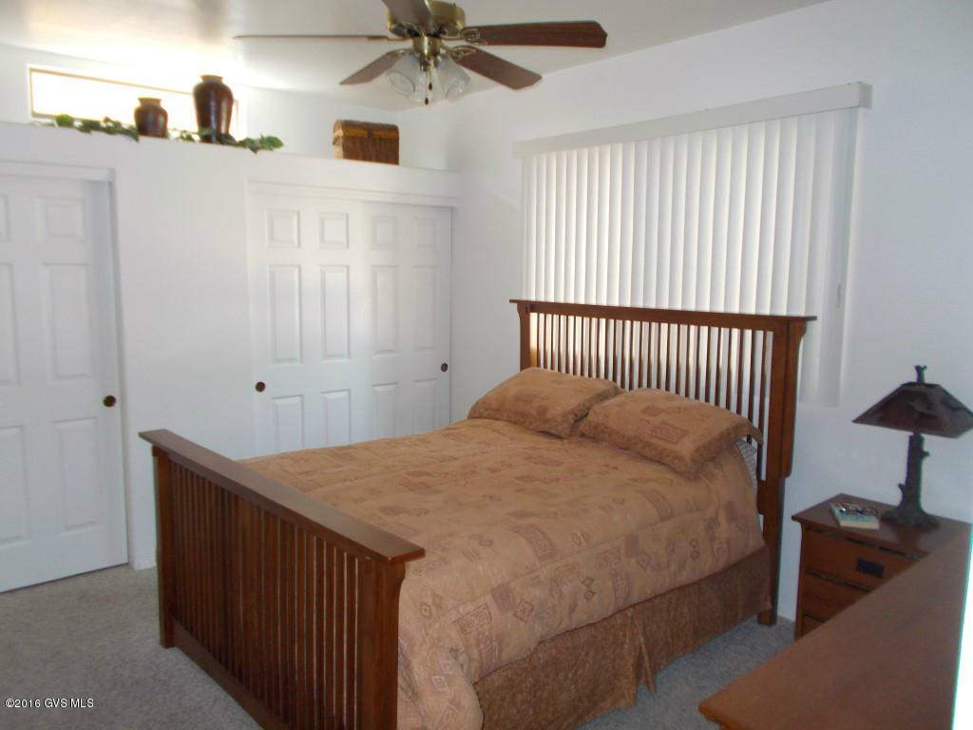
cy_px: 365
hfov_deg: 67.3
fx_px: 731
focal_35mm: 26
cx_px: 486
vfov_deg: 53.1
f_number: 3.2
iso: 200
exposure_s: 1/25
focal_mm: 4.6
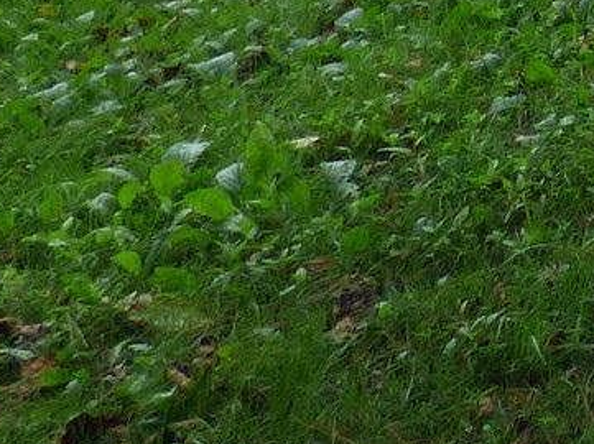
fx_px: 2434
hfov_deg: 11.8
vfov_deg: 9.2
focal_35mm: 142
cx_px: 1344
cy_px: -668
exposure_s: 1/320
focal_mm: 3.58
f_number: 2.8
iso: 100
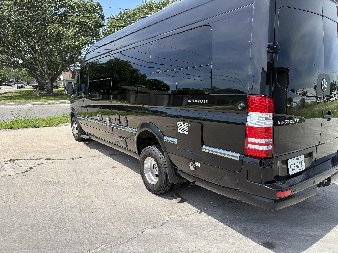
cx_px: 169
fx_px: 234
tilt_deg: -10.3
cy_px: 126
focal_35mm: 24
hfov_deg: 71.6
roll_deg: -0.9
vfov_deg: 56.8
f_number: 1.78
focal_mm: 6.76
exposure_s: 1/2445
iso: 80
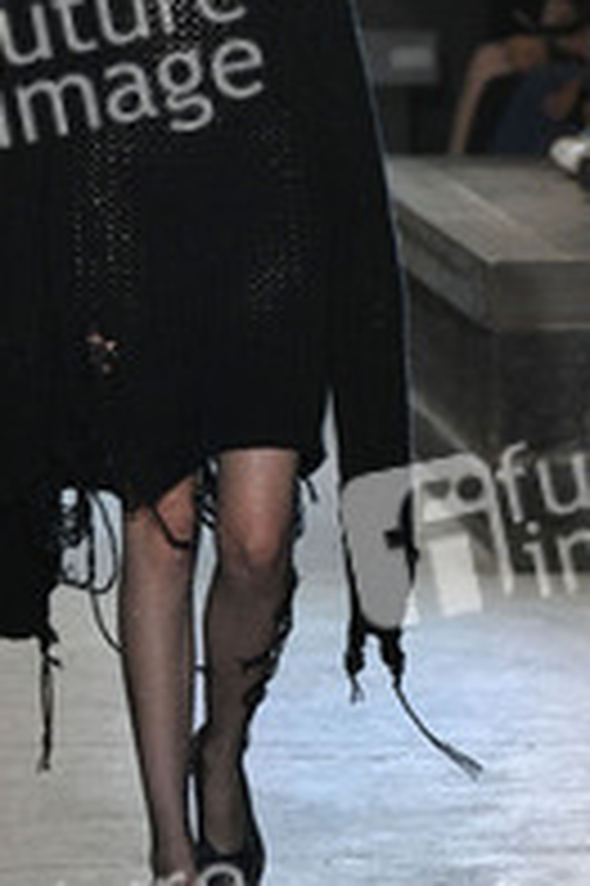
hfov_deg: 2.8
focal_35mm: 487
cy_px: 297
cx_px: 162
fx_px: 11992
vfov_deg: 4.2
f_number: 7.1
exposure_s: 1/400
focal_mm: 200
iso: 2500
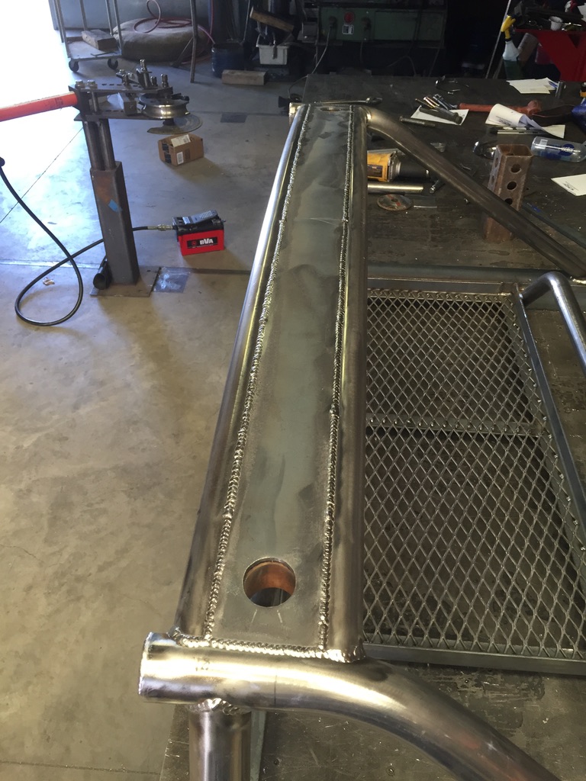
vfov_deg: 61.7
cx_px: 293
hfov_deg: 48.2
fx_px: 655
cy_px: 390
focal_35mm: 29
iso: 64
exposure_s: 1/30
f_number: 2.2
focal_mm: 4.15
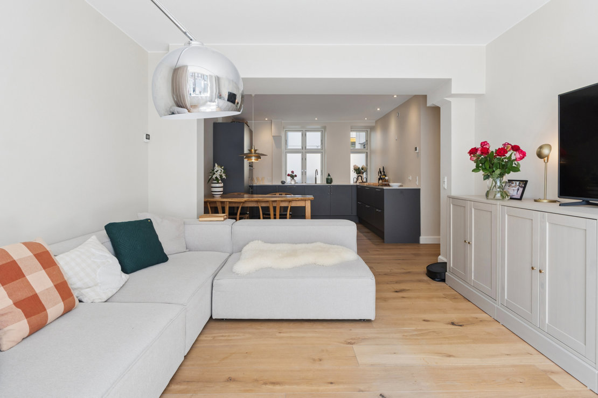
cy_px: 199
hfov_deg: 85.4
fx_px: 324
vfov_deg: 63.2
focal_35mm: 20
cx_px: 299
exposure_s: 1/125
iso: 200
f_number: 8
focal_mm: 13
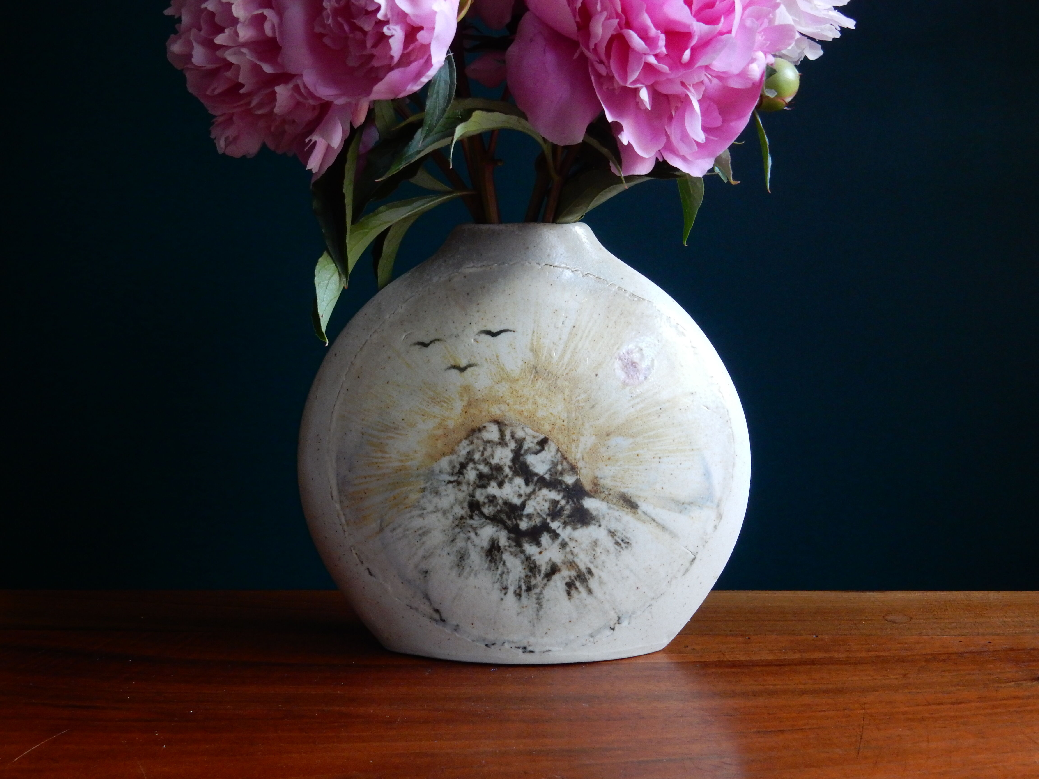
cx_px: 520
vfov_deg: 33.6
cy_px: 390
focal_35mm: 43
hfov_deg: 43.9
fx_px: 1291
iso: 400
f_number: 4.2
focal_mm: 7.6
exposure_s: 1/25
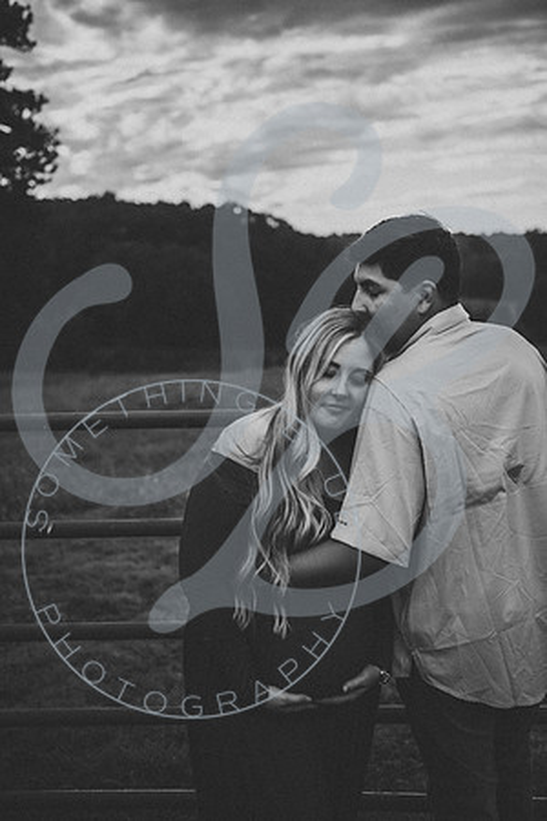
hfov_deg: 31.9
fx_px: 957
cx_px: 274
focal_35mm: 42
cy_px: 410
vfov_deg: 46.4
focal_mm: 42
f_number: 2.8
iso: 200
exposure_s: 1/1000
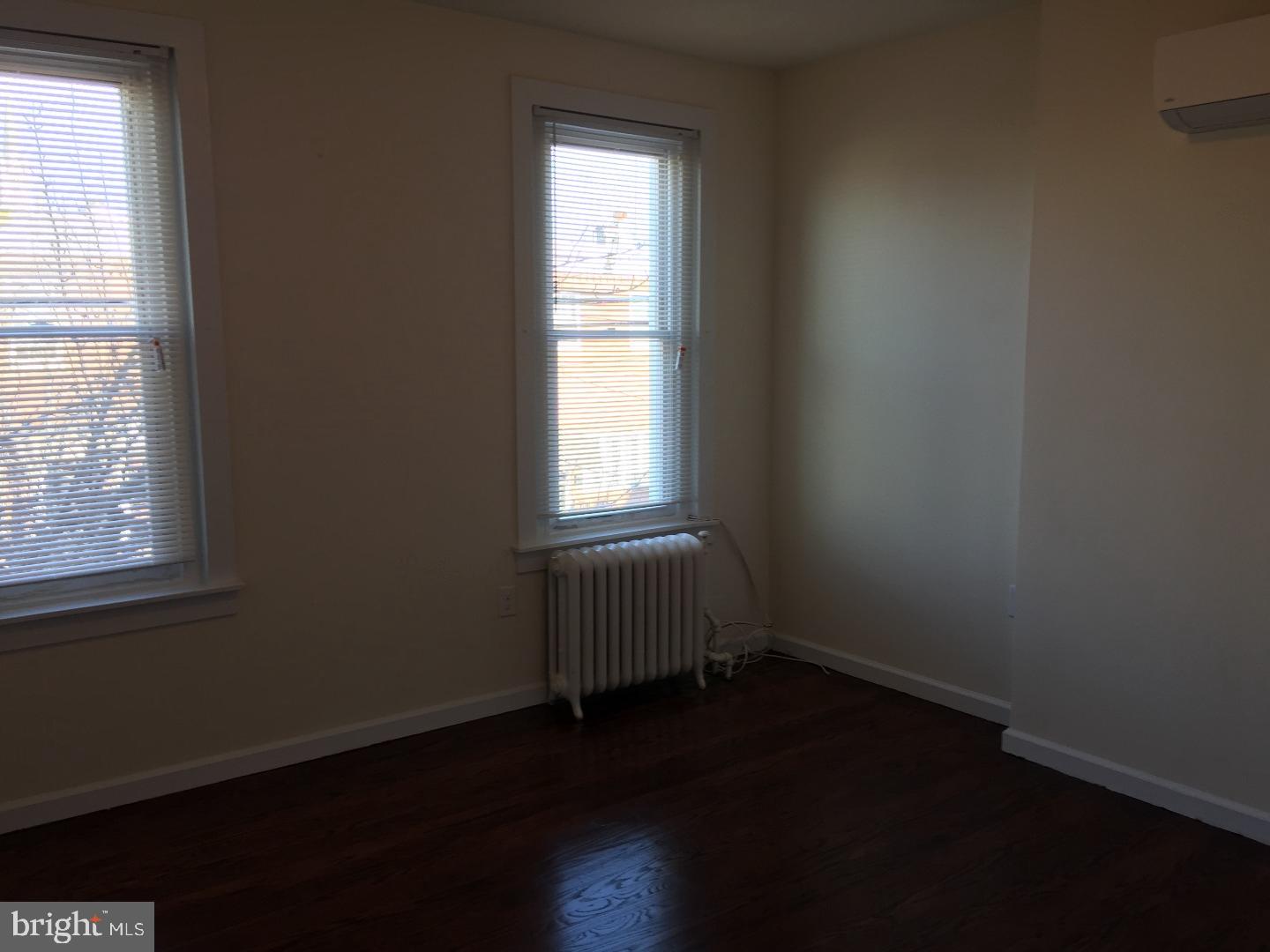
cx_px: 635
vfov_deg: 48.2
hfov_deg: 61.7
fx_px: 1064
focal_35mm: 29
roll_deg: +0.8
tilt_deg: -6.7
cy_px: 476
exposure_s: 1/40
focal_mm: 4.15
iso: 32
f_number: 2.2
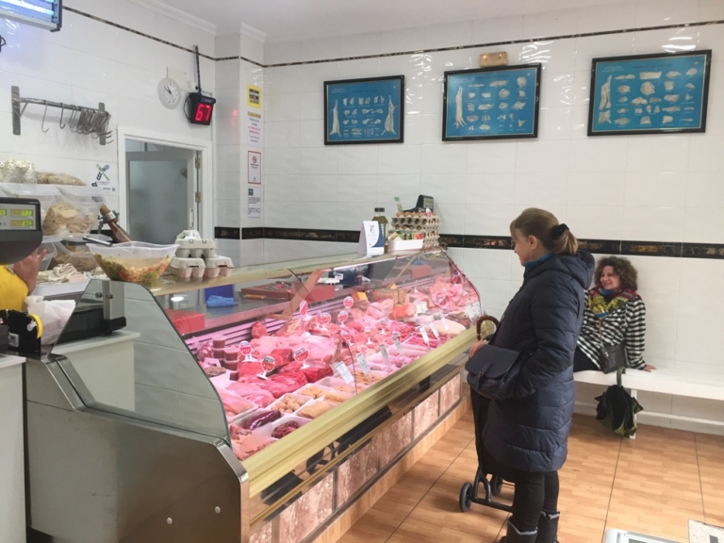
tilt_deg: -5.2
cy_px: 272
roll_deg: -2.4
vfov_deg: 48.2
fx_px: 607
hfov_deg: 61.7
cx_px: 362
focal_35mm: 29
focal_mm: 4.15
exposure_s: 1/33
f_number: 2.2
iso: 50
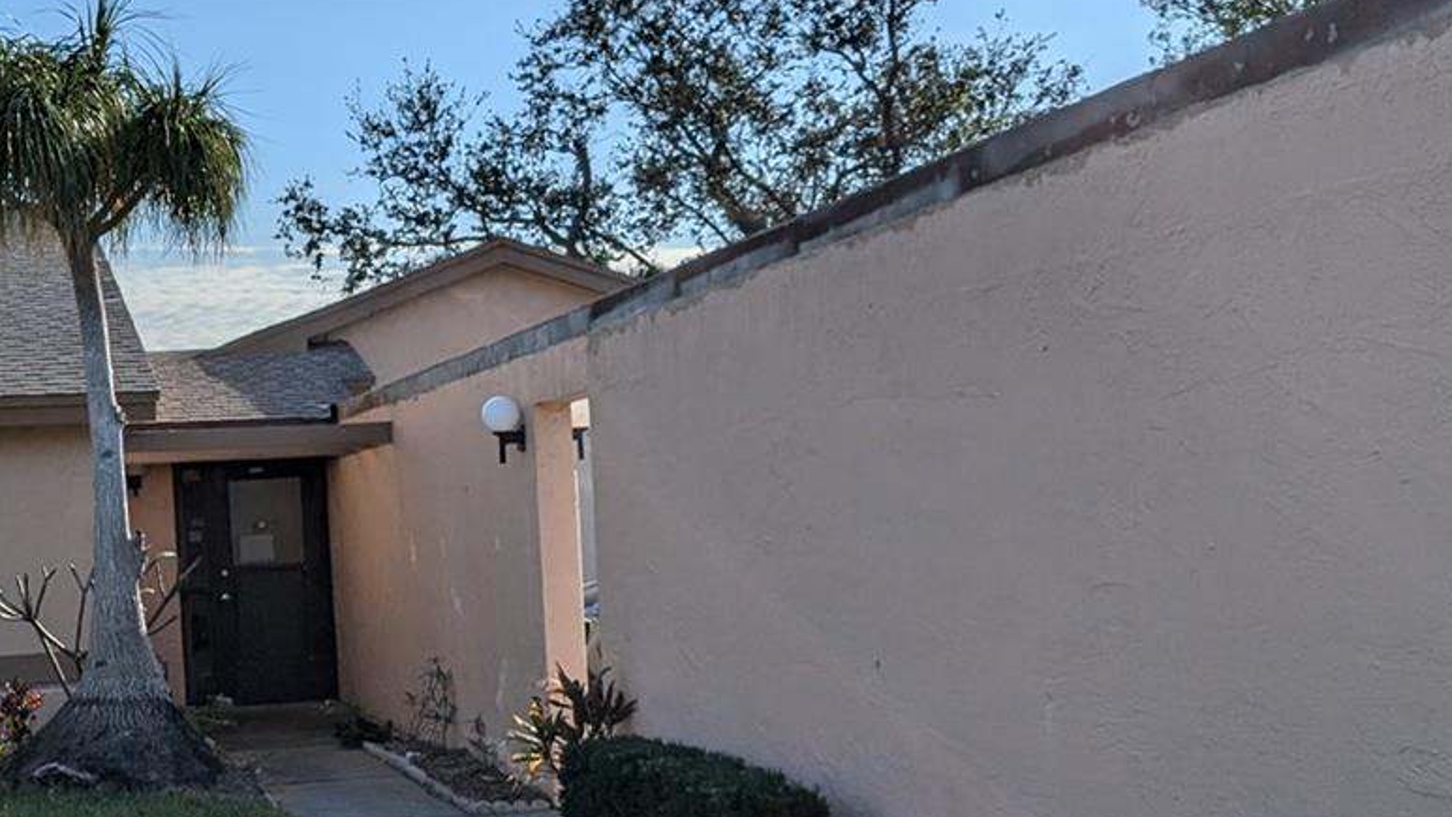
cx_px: 340
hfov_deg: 37.4
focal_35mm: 54
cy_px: 618
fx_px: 2079
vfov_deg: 22.0
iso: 21
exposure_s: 1/2833
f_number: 1.68
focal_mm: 6.9
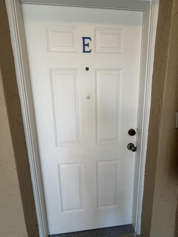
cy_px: 118
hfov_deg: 85.7
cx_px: 89
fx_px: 96
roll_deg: +0.8
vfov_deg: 102.1
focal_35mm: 14
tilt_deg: -9.8
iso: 250
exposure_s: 1/120
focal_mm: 2.22
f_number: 2.2
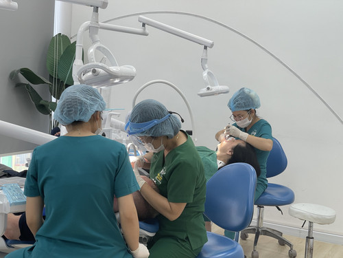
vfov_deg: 22.9
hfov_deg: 30.3
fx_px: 634
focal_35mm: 64
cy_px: 129
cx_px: 172
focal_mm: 7.5
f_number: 2.2
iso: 50
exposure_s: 1/100
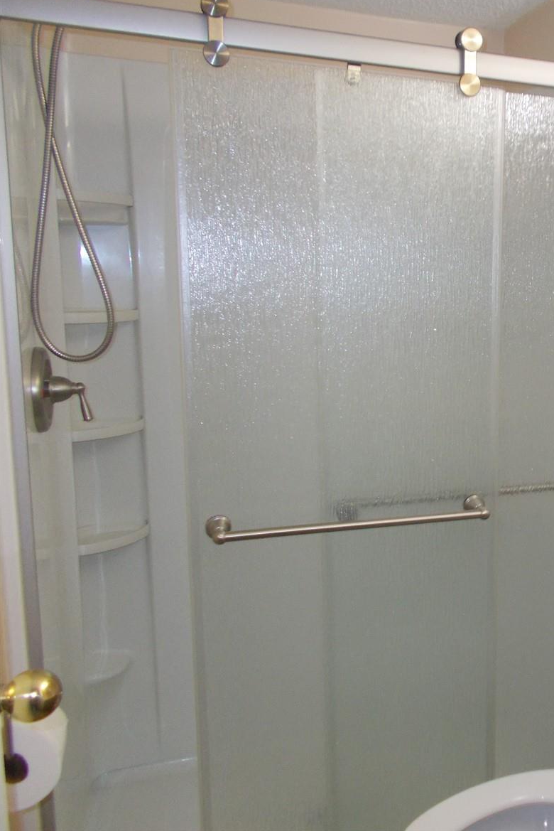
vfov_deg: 51.9
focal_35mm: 37
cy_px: 406
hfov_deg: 32.7
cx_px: 567
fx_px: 854
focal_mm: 4.6
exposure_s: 1/25
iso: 200
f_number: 3.2
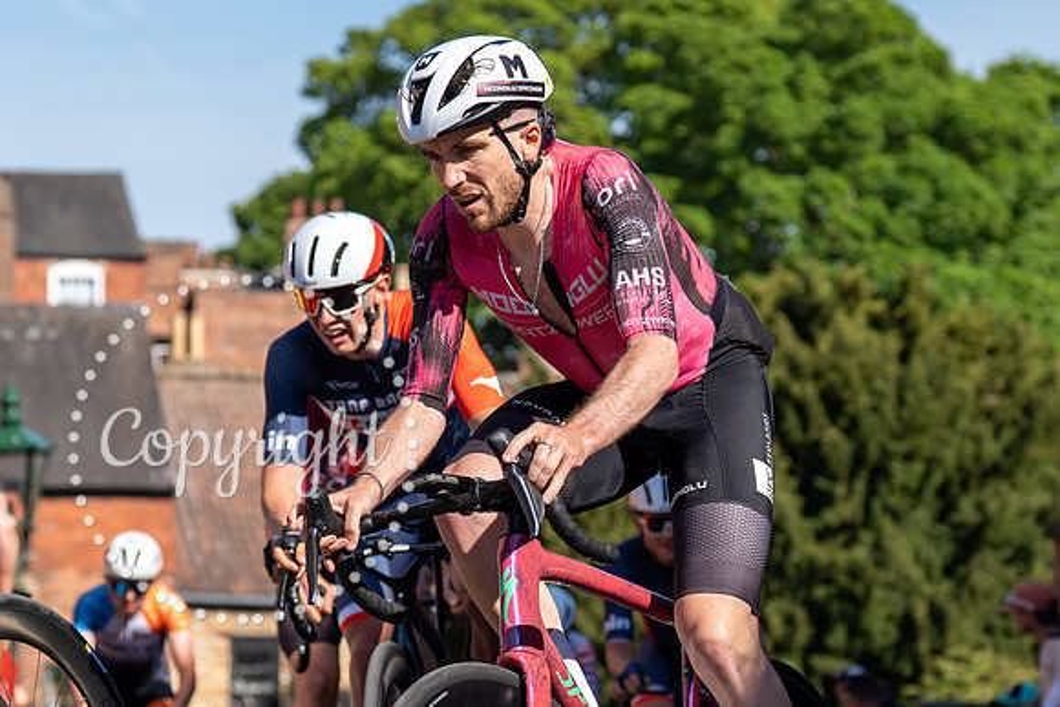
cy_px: 387
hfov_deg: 15.0
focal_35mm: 137
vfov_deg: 10.0
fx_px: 4025
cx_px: 479
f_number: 3.5
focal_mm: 70
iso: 100
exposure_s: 1/1000
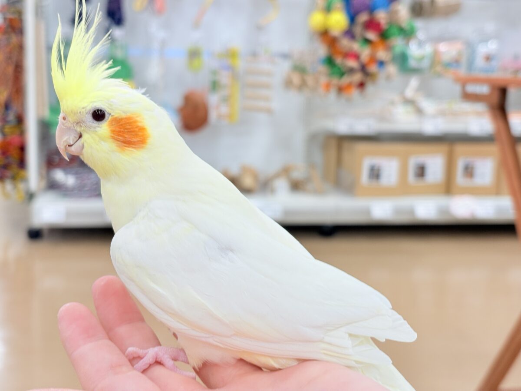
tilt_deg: -9.6
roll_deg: -1.0
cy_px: 196
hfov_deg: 36.8
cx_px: 260
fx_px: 783
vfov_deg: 28.0
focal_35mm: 52
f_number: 1.6
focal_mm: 5.96
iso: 32
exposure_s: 1/50
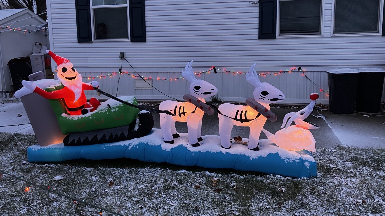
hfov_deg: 62.6
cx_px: 191
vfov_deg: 37.8
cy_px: 100
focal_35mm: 31
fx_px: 316
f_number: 1.8
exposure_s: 1/60
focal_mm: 3.99
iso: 125
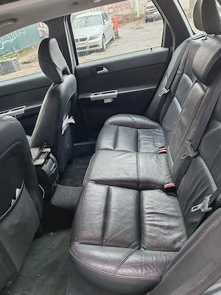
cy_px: 148
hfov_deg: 51.4
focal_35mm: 27
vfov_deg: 65.3
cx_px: 110
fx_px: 230
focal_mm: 6.12
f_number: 1.9
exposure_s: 1/100
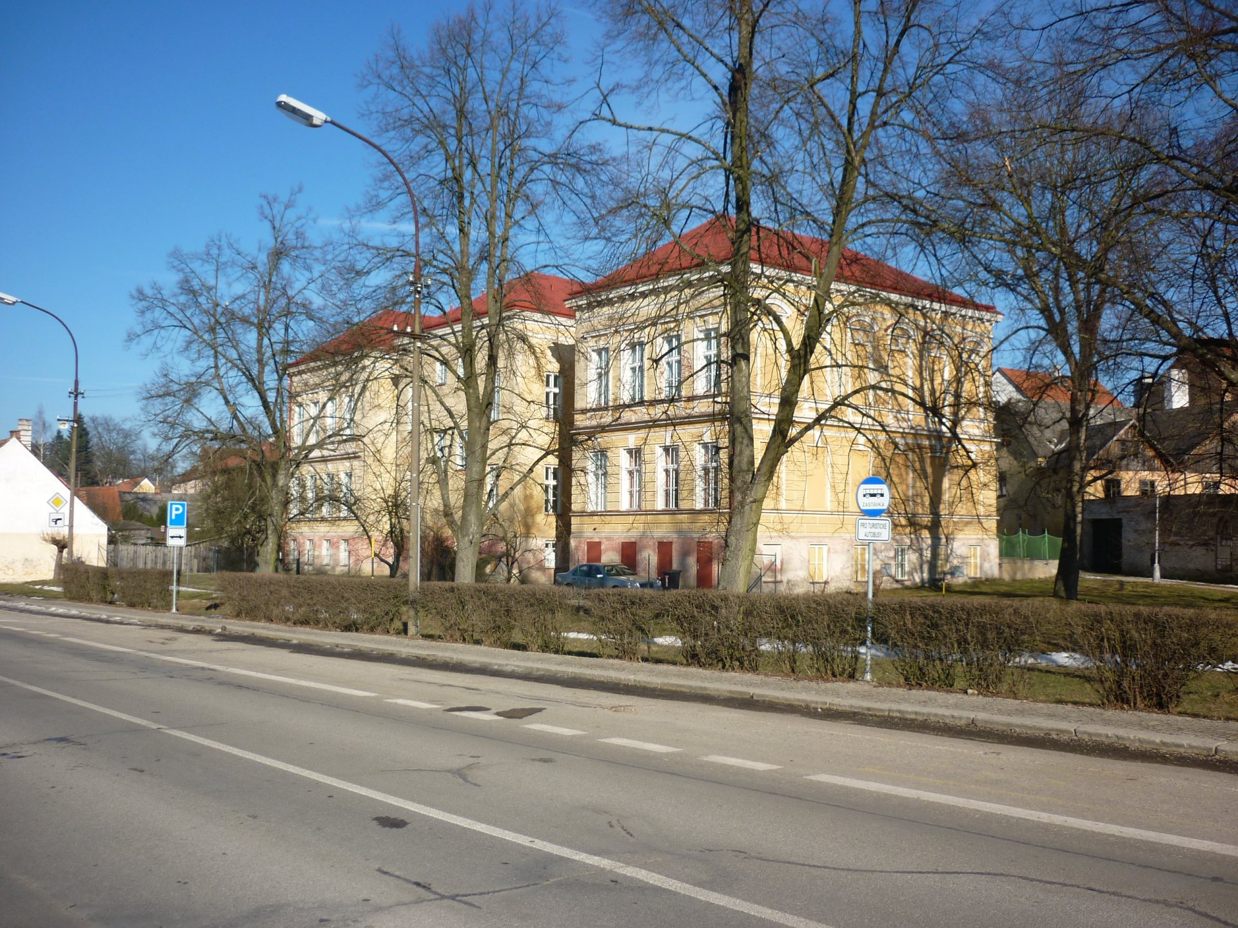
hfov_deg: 55.4
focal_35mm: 33
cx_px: 619
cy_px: 464
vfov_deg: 42.9
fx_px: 1180
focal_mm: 5.5
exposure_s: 1/160
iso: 80
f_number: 8
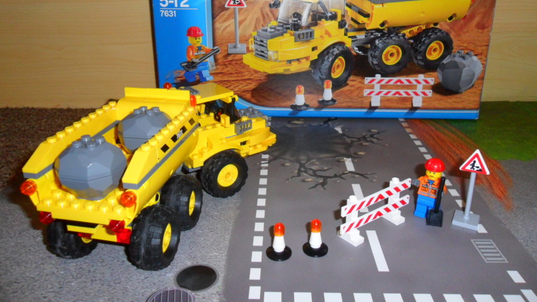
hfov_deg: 64.3
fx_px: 427
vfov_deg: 38.6
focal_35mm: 30
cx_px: 273
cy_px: 104
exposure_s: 1/45
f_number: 3.5
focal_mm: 4.9
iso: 200
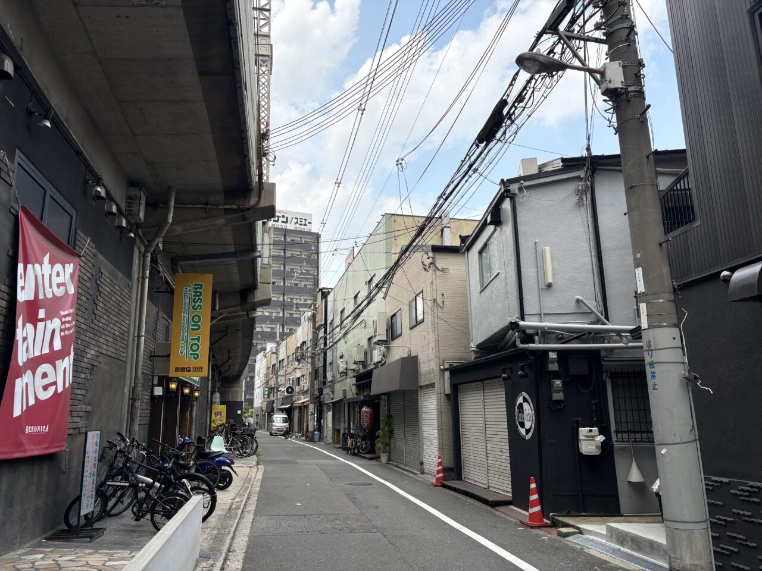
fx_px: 572
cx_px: 381
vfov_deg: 53.1
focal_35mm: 26
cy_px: 286
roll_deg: +1.4
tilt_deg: +13.4
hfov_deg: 67.3
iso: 50
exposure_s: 1/840
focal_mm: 5.96
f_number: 1.6
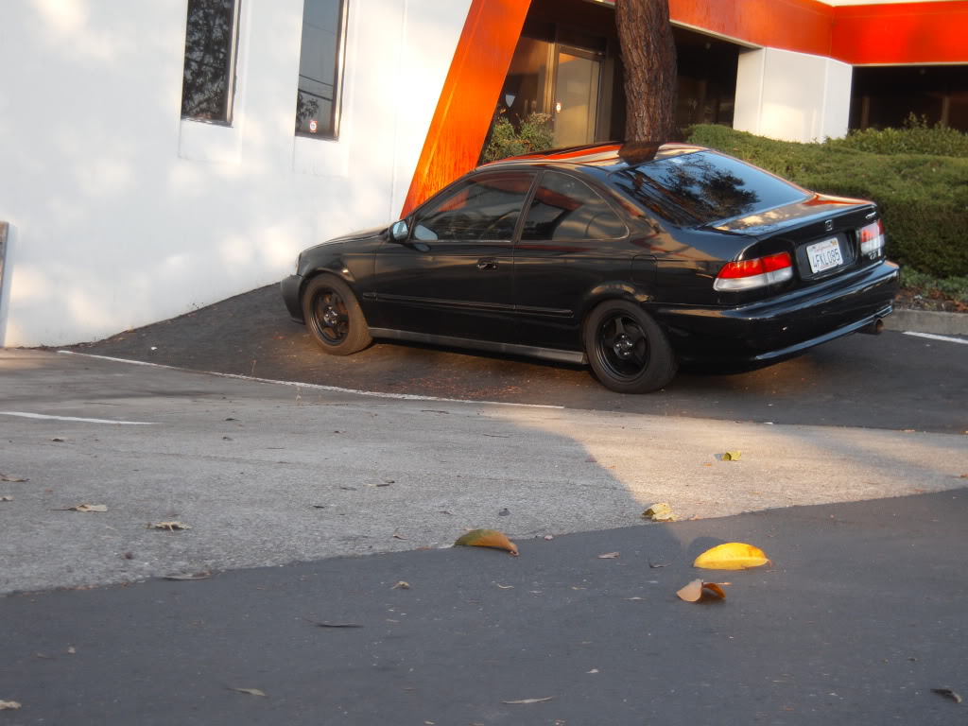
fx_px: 1650
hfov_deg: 32.7
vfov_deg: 24.8
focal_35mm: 59
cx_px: 484
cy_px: 363
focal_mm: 10.5
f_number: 3.9
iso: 100
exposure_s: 1/80
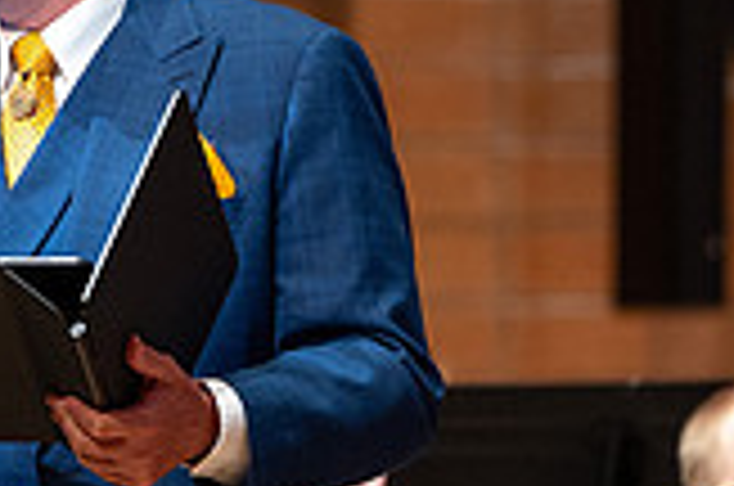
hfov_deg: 2.8
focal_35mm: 725
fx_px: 14753
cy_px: 50
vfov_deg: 1.9
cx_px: -50
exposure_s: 1/250
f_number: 3.2
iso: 2000
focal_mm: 200
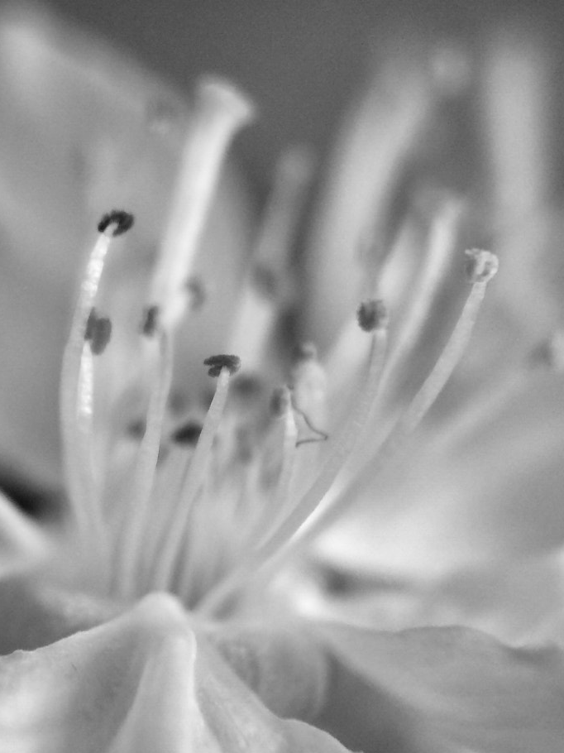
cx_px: 116
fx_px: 1108
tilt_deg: -19.8
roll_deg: +3.5
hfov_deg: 28.0
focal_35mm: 51
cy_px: 371
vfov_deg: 37.5
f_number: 2.2
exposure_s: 1/30
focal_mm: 4.15
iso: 40
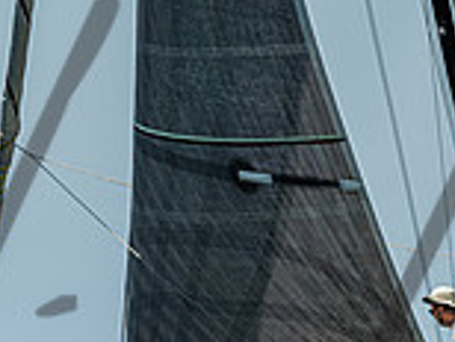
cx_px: 537
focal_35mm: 619
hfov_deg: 3.2
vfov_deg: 2.4
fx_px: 8149
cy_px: 454
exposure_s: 1/1250
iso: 320
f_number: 5.6
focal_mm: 160
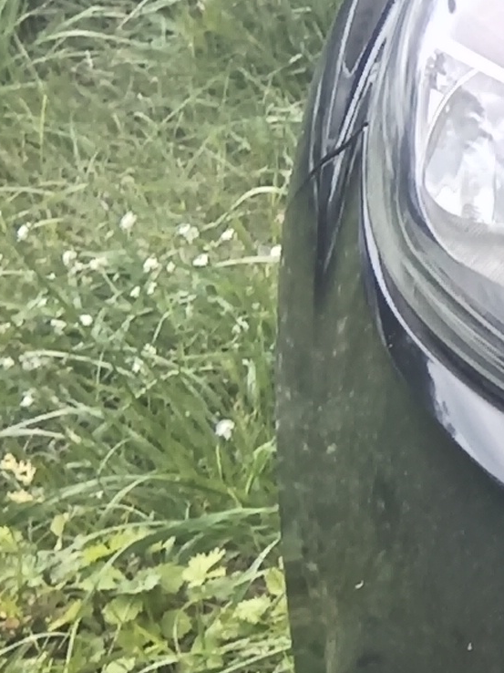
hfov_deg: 6.1
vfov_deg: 9.3
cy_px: 489
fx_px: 4118
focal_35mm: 212
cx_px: 1880
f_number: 1.9
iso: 100
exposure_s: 1/122
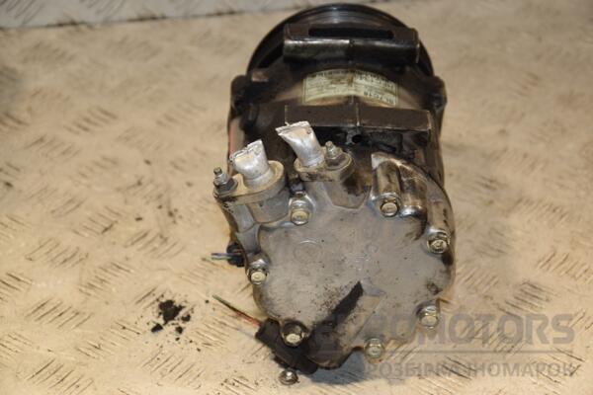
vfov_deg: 13.0
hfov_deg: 19.5
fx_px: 1729
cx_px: 296
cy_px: 198
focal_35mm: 105
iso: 800
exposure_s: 1/200
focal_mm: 70
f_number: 6.3
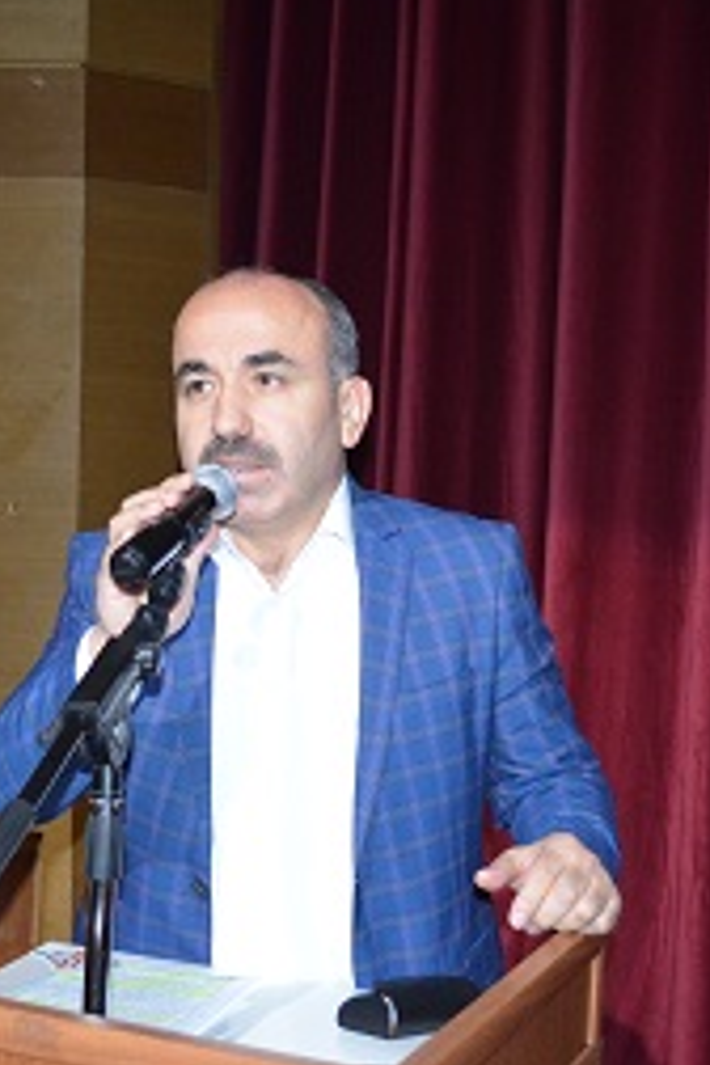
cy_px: 516
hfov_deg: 23.8
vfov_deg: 35.1
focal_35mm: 57
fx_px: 1686
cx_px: 296
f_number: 4
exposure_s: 1/60
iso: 3200
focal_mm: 24
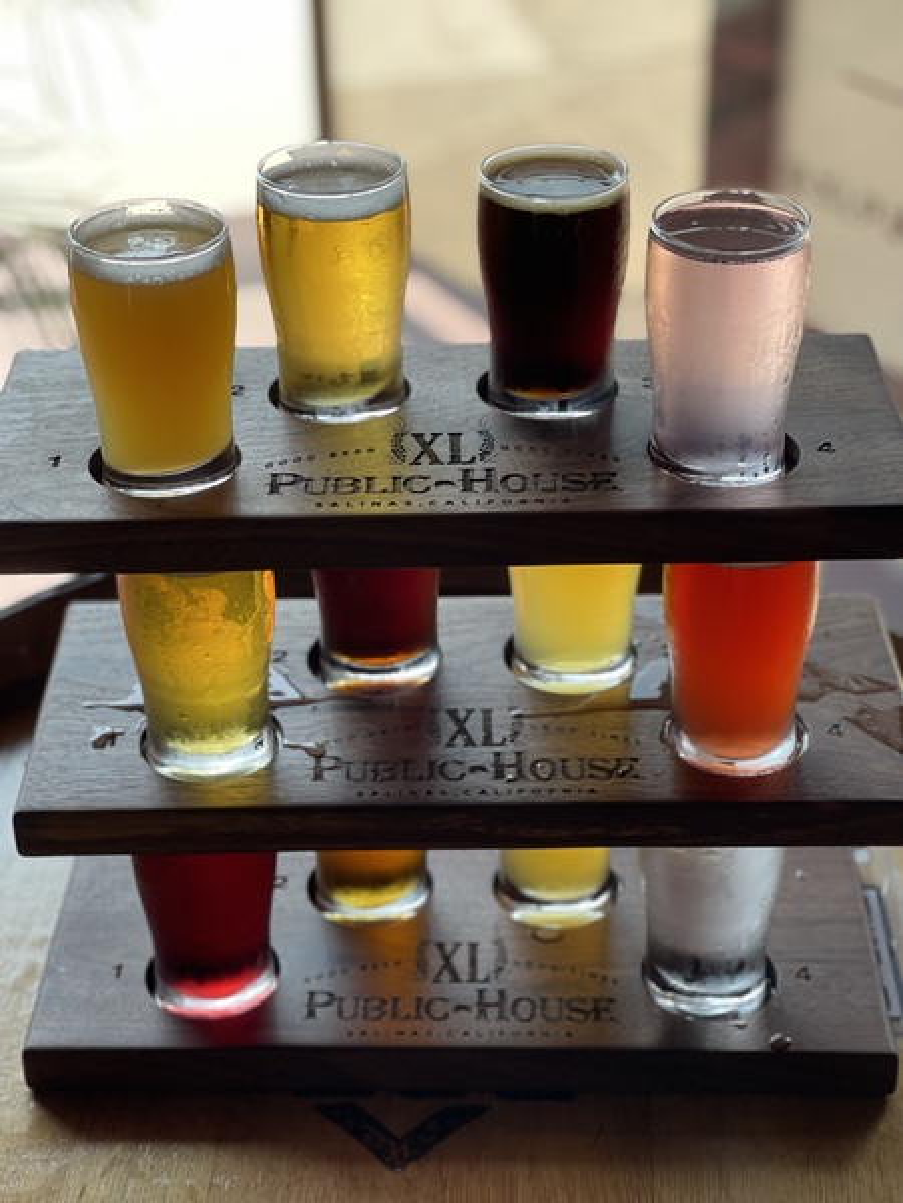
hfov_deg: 22.9
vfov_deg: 30.3
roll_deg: +0.8
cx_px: 452
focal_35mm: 64
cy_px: 602
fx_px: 2226
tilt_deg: -31.4
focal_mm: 7.5
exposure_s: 1/121
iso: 32
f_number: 2.2
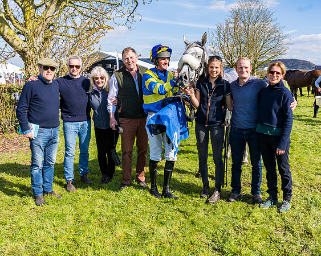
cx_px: 179
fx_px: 307
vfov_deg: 45.4
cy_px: 134
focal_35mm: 32
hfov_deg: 55.1
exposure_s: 1/200
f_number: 8
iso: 50
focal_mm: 24
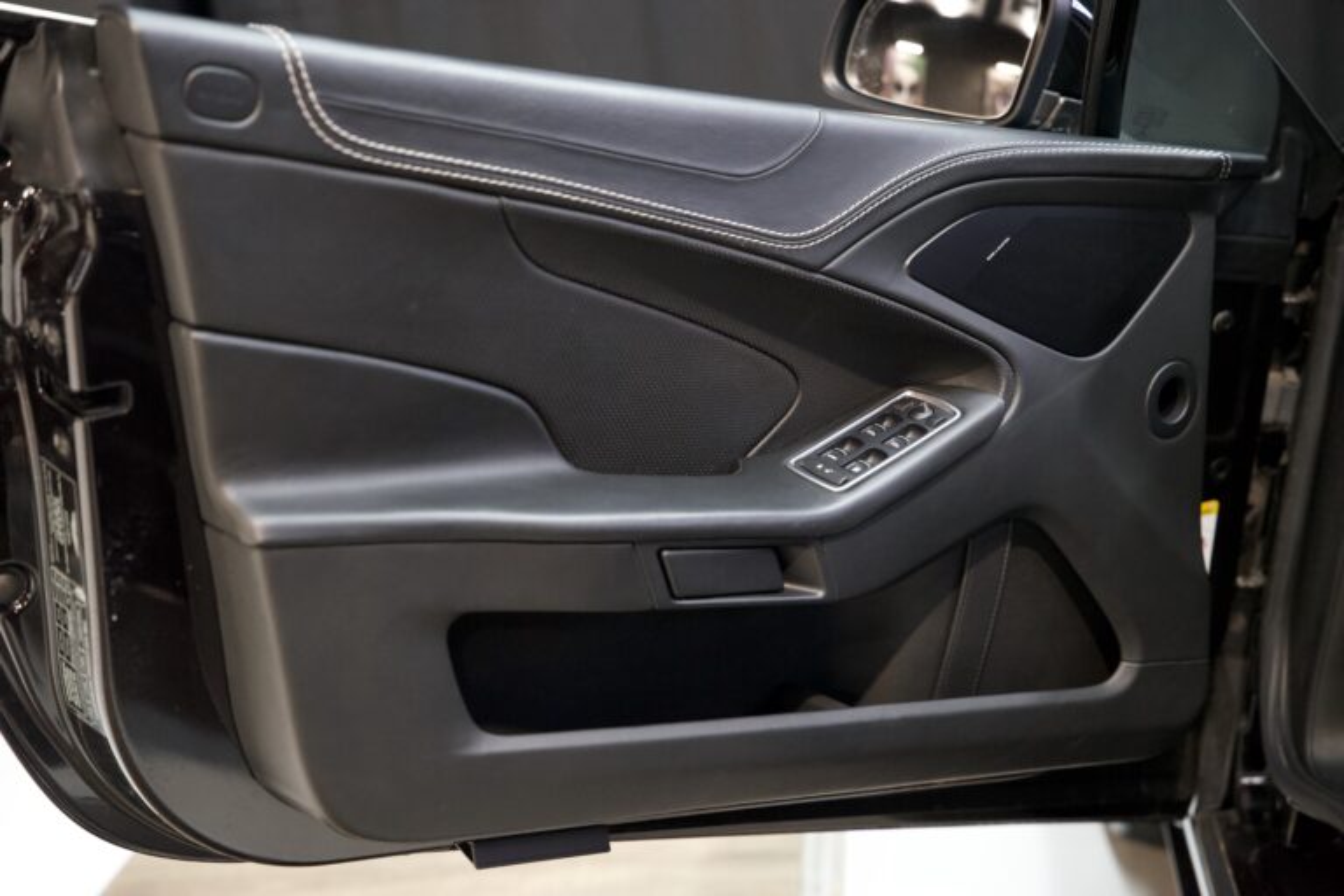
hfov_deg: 28.8
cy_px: 448
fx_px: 2613
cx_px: 672
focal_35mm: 70
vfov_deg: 19.5
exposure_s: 1/60
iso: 3200
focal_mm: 70
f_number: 3.2
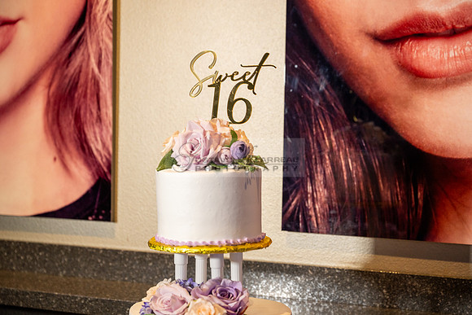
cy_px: 158
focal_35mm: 70
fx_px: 918
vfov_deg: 19.5
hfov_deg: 28.8
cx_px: 236
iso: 1000
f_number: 4
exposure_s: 1/160
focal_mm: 70
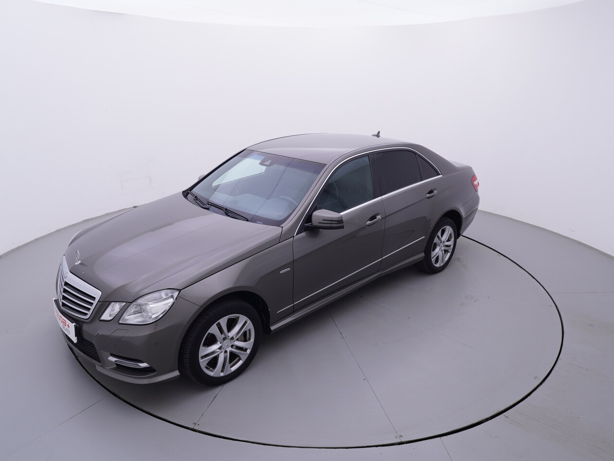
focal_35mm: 25
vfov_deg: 55.7
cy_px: 230
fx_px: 435
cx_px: 277
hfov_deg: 70.2
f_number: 5
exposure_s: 1/80
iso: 200
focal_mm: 15
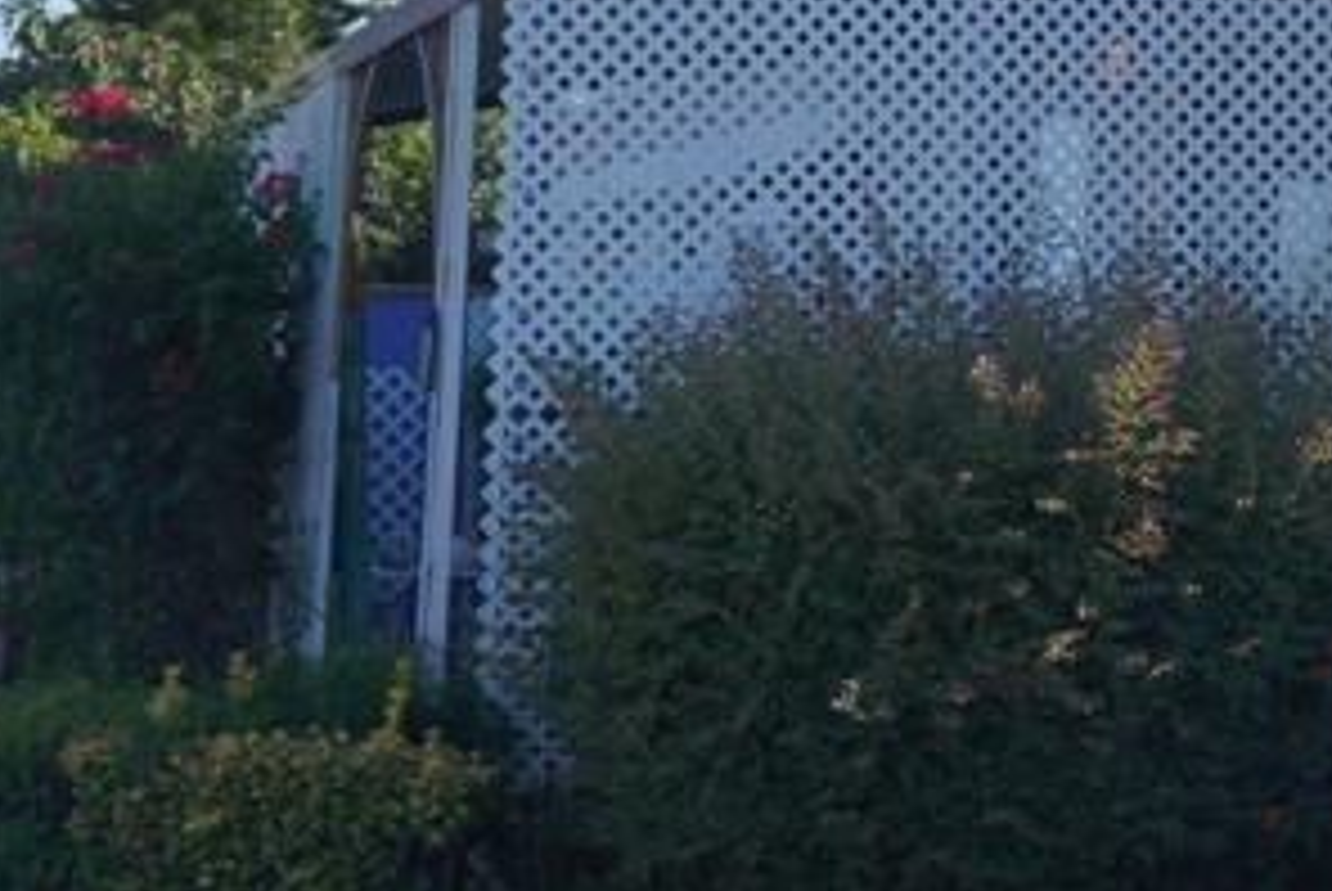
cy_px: 128
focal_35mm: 114
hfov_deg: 17.4
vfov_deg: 12.0
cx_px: 1404
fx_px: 4222
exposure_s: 1/400
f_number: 4.5
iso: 100
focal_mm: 33
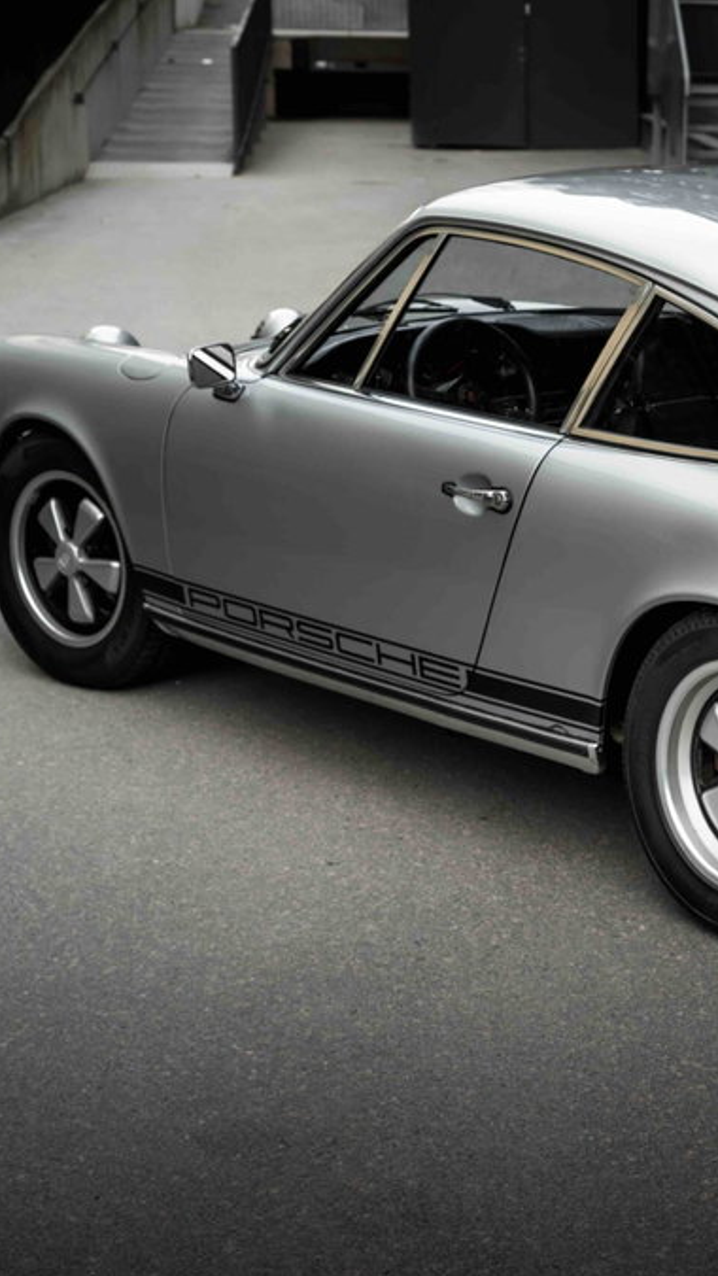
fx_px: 2469
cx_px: 764
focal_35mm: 73
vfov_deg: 29.0
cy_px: 642
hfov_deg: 16.1
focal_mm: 46
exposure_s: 1/200
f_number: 6.3
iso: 500
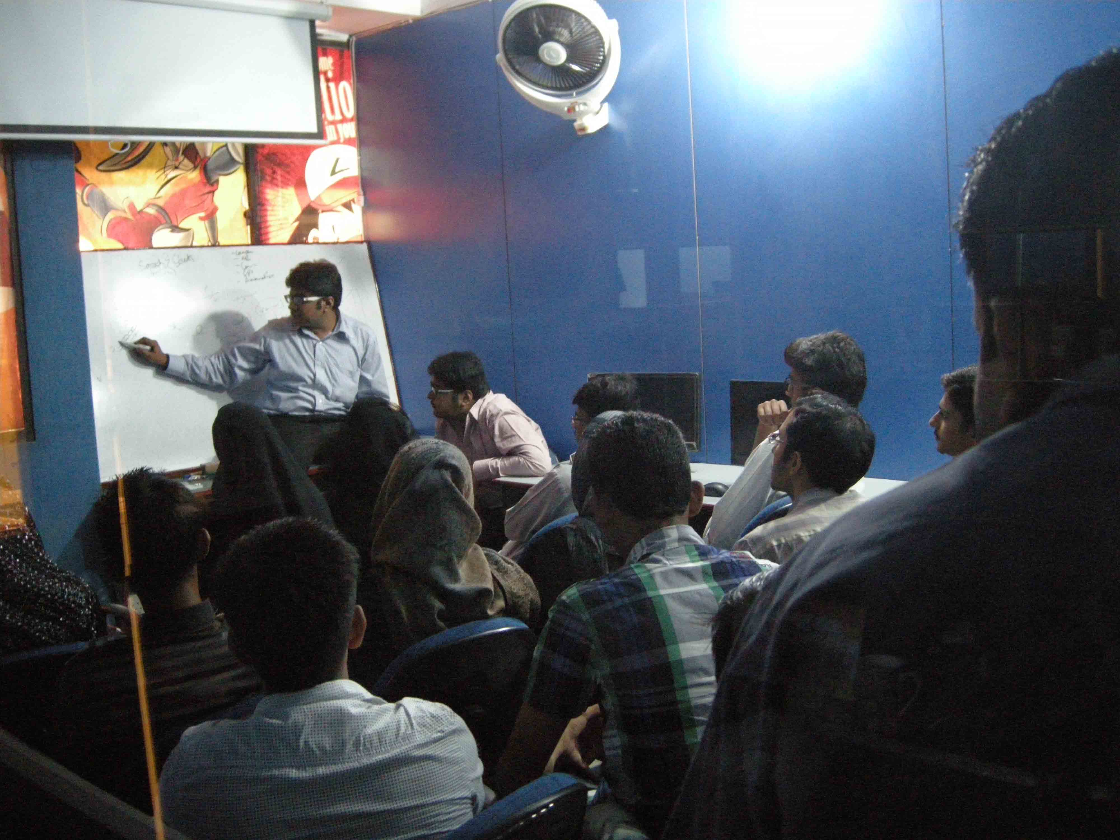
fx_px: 1132
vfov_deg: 40.7
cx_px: 560
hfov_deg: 52.6
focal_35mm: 35
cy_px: 420
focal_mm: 7.5
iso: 800
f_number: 2.7
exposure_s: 1/8
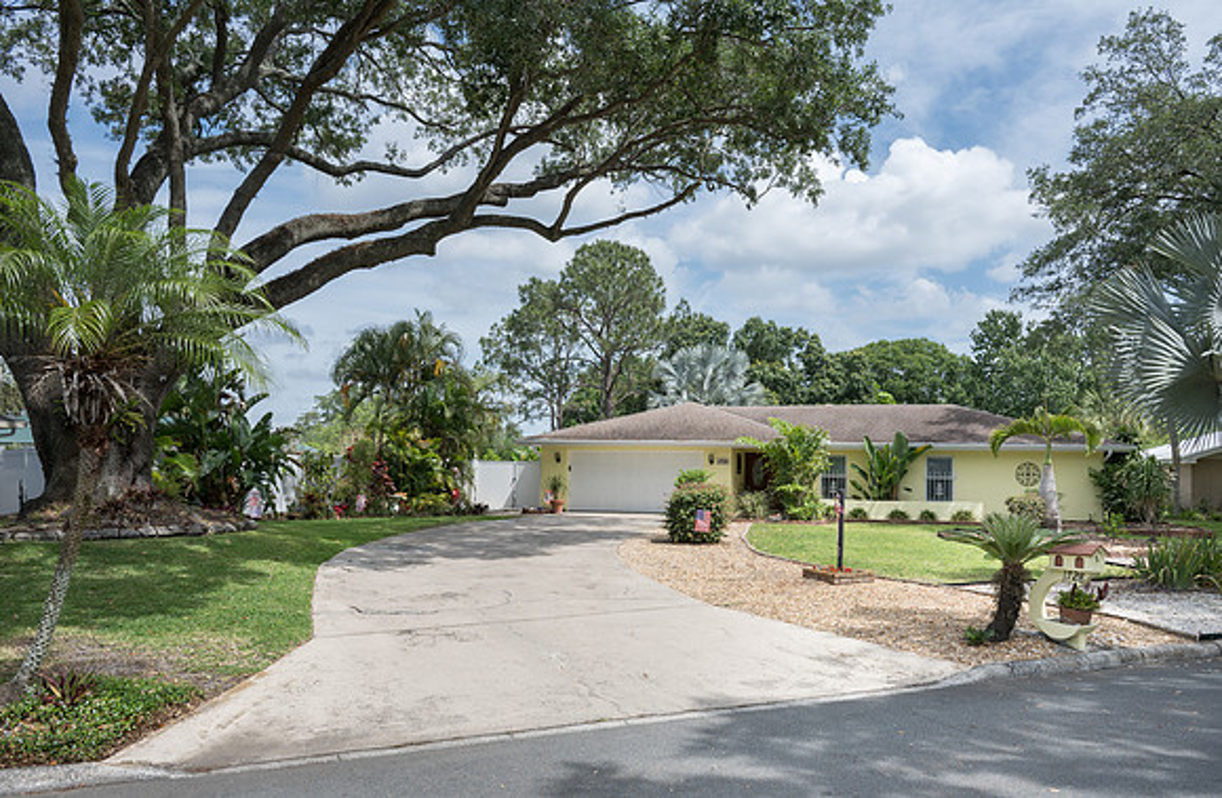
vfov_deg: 46.7
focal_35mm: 27
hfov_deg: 67.0
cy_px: 442
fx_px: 924
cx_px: 631
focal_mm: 24
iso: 125
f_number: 10
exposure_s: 1/200
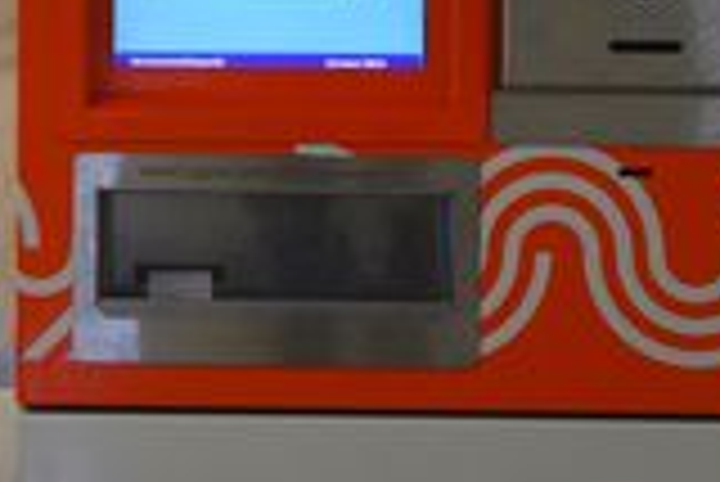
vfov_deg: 10.1
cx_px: 198
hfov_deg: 15.6
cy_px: -266
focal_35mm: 131
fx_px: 2622
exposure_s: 1/125
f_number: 4
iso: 1000
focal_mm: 30
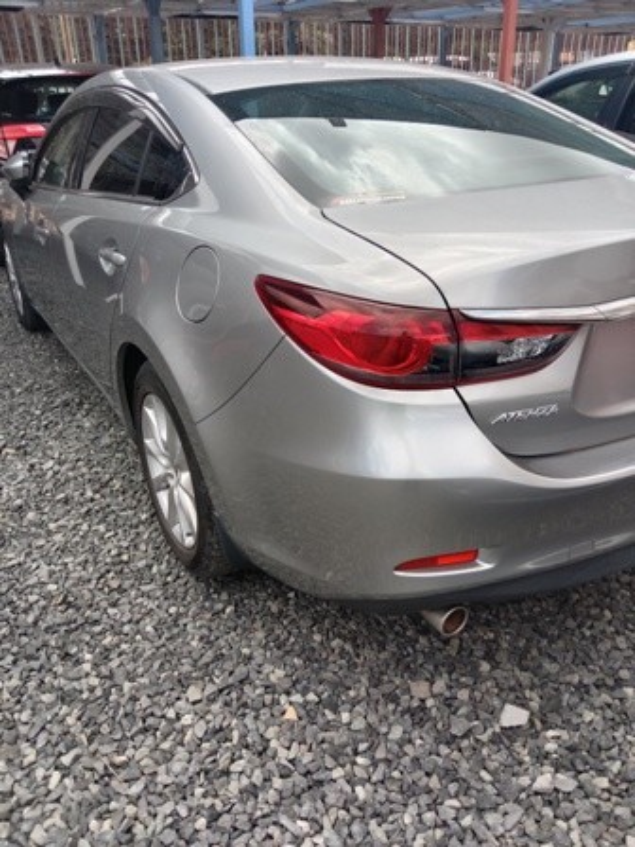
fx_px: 636
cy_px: 424
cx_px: 318
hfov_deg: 53.1
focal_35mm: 26
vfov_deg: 67.3
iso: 101
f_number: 2.2
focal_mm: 3.65
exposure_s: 1/356
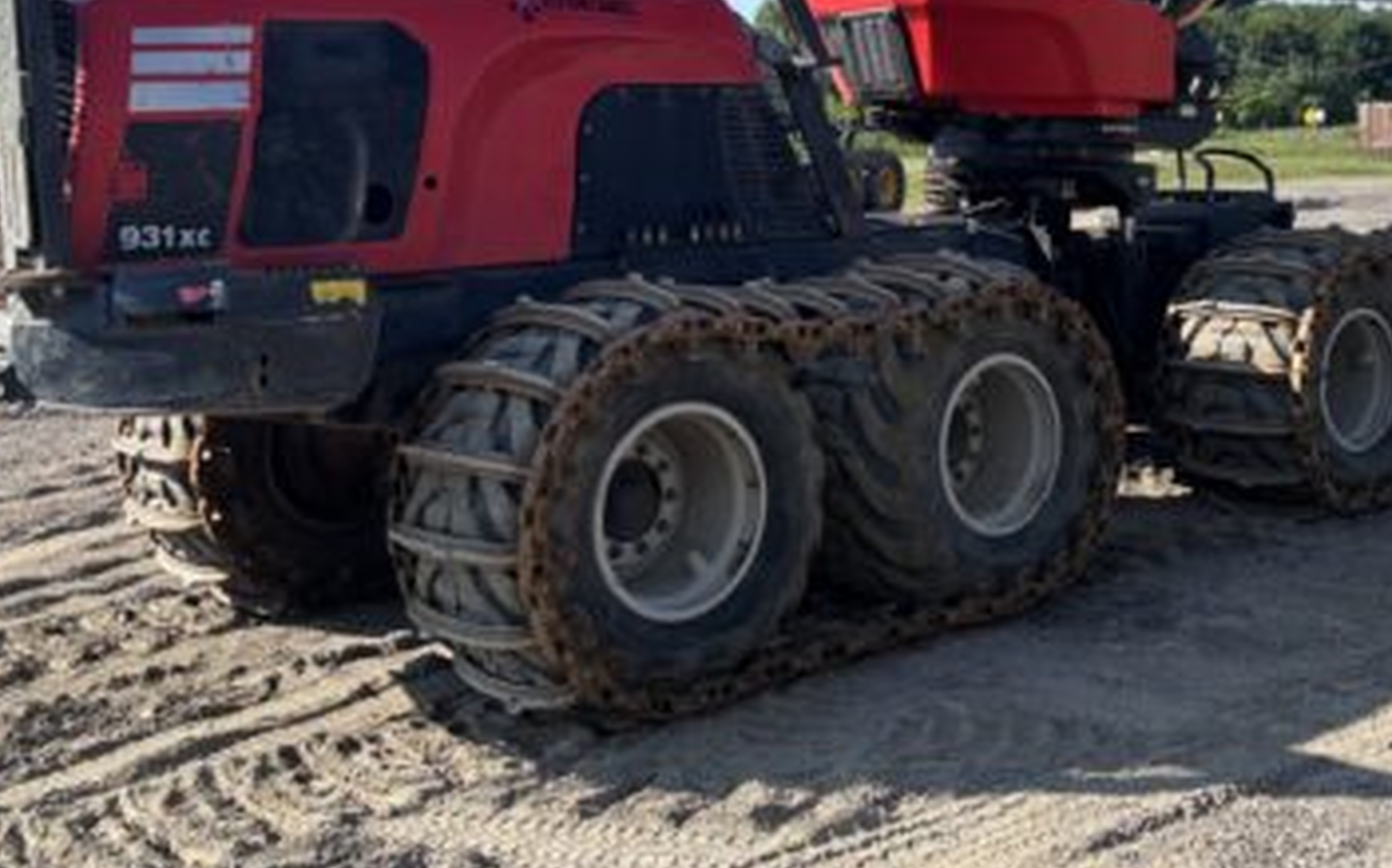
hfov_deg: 43.0
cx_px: 914
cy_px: 216
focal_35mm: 46
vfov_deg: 27.6
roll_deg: +0.0
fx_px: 1744
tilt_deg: -4.2
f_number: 1.6
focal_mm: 5.96
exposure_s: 1/2062
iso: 50
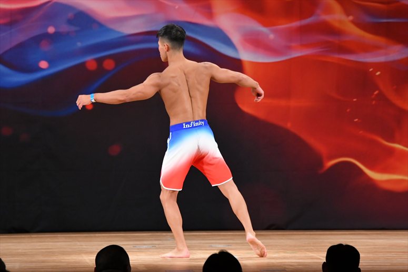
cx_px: 204
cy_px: 136
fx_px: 2889
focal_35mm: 255
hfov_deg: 8.1
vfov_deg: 5.4
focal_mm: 170
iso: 3200
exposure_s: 1/400
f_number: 5.6
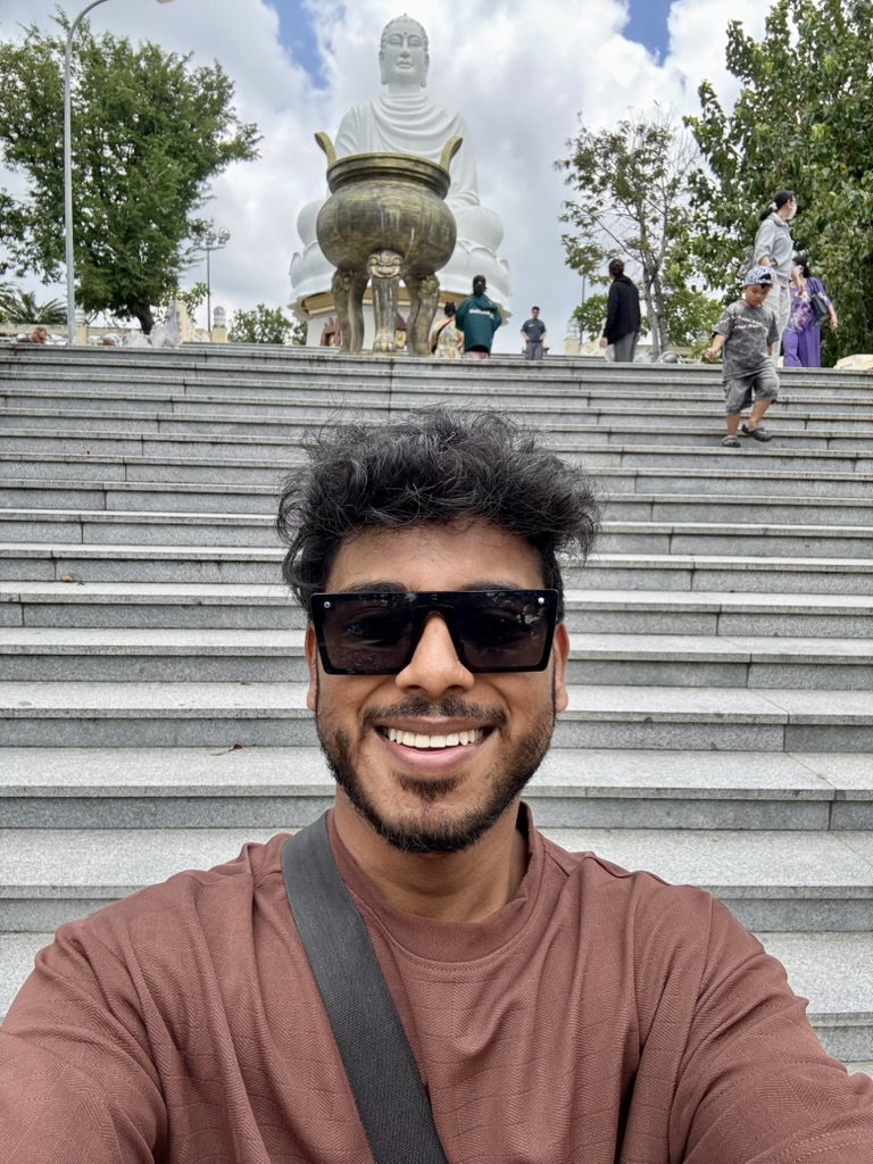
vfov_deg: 73.9
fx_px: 773
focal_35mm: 23
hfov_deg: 58.9
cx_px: 436
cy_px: 582
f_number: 1.9
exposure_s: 1/285
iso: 25
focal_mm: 2.69
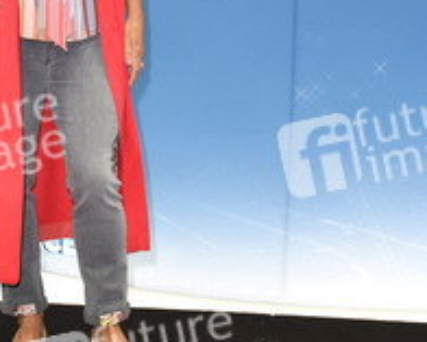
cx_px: 192
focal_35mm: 92
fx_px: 1163
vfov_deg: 16.5
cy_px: 37
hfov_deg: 20.8
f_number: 6.3
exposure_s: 1/60
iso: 1000
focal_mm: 32
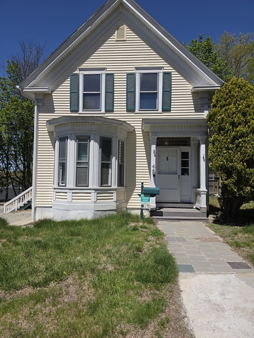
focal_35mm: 23
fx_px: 225
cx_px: 127
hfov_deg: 58.9
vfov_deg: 73.9
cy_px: 169
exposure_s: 1/1588
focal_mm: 6.5
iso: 10
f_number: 1.4
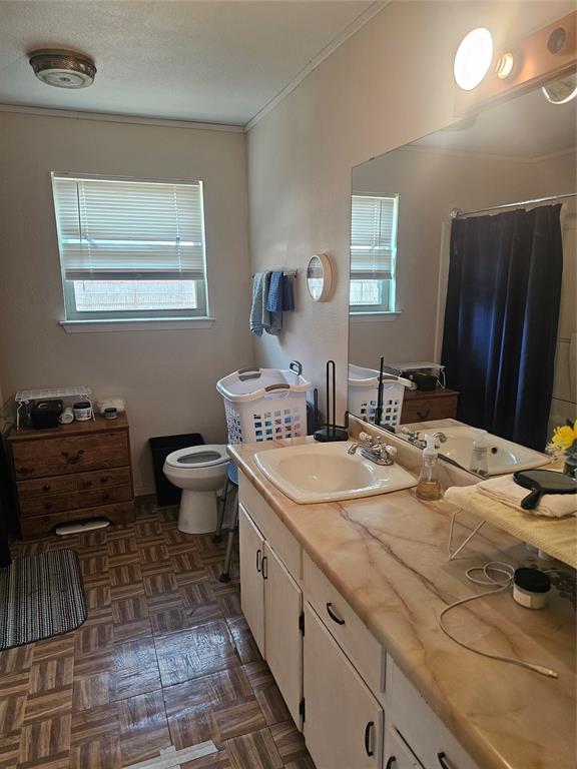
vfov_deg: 73.9
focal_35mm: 23
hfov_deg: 58.9
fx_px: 511
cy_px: 384
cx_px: 288
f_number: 1.7
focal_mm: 6.3
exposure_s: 1/120
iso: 250
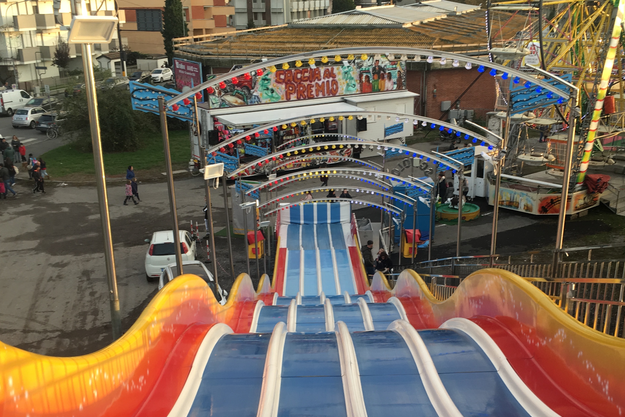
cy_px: 305
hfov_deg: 43.5
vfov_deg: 29.5
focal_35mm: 45
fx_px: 781
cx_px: 352
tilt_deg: -21.1
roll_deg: +0.9
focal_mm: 4.15
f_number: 2.2
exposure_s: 1/100
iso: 25
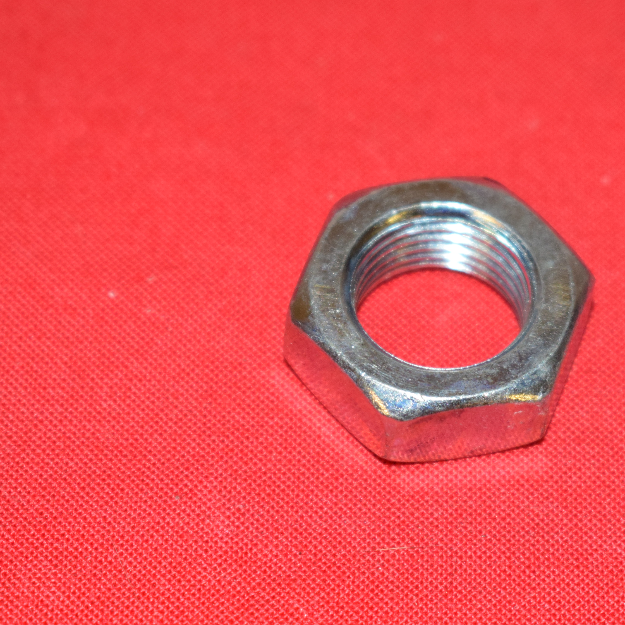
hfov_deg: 12.4
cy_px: 331
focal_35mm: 141
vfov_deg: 12.4
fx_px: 2877
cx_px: 452
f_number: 5.6
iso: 1250
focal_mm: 55
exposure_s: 1/200
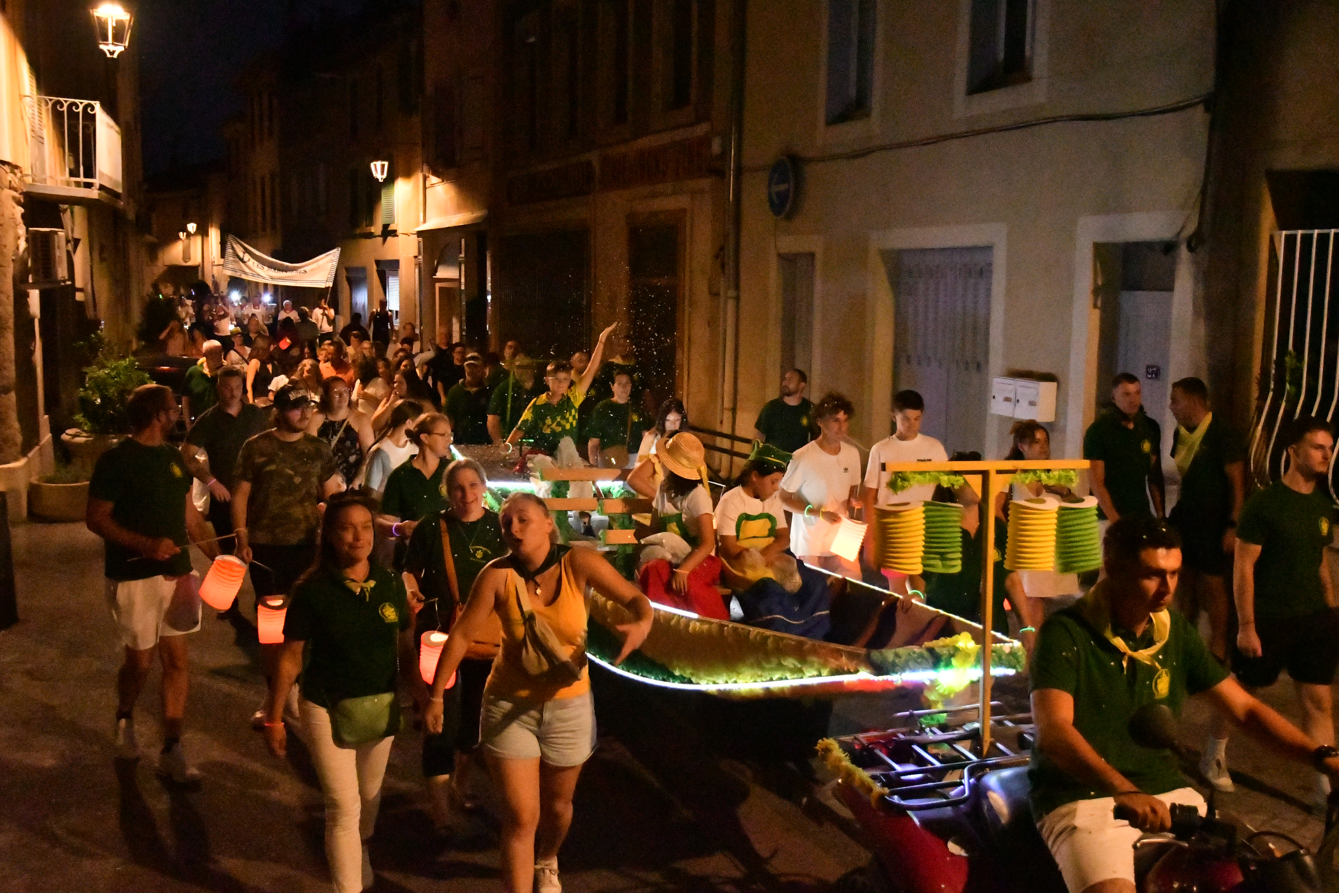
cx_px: 670
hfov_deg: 53.1
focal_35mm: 36
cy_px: 446
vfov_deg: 36.9
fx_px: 1339
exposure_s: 1/250
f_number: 4
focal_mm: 24
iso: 16000
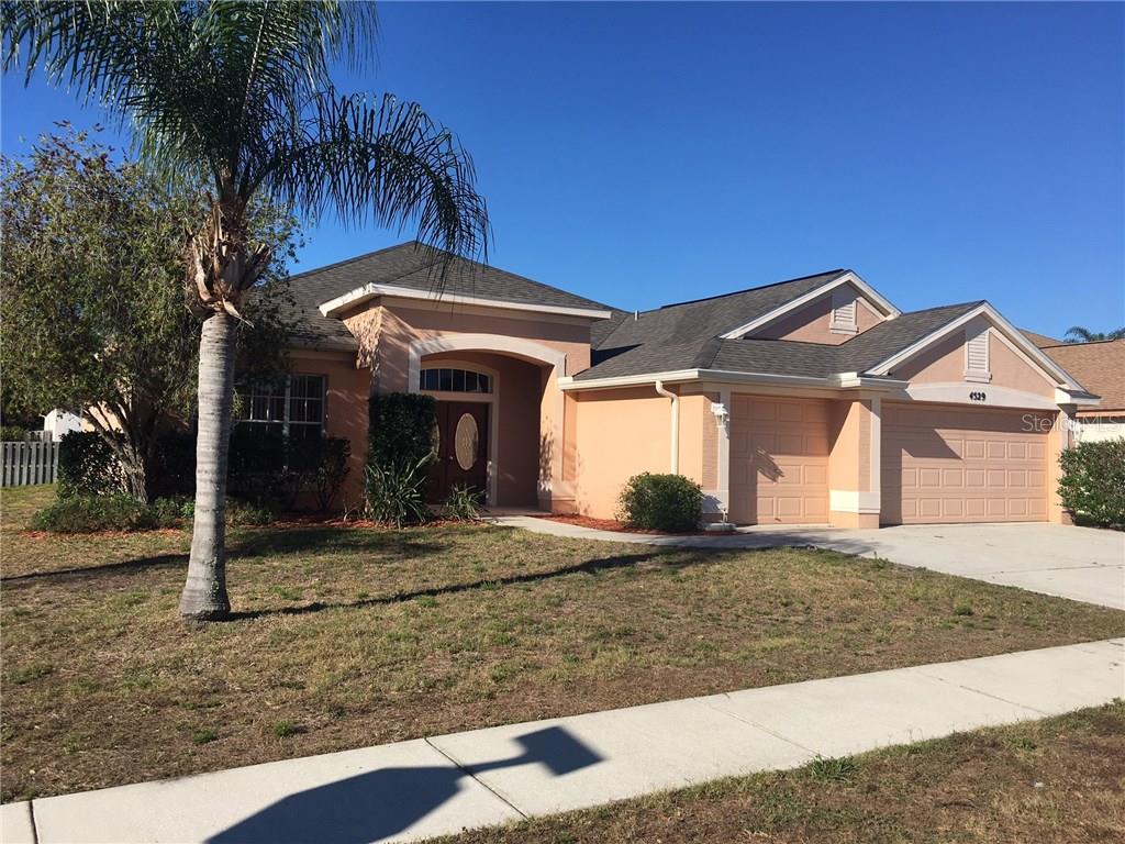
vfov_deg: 48.2
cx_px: 562
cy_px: 422
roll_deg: -1.2
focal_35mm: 29
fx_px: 942
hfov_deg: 61.7
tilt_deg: +3.7
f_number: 2.2
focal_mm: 4.15
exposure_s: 1/1972
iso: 25
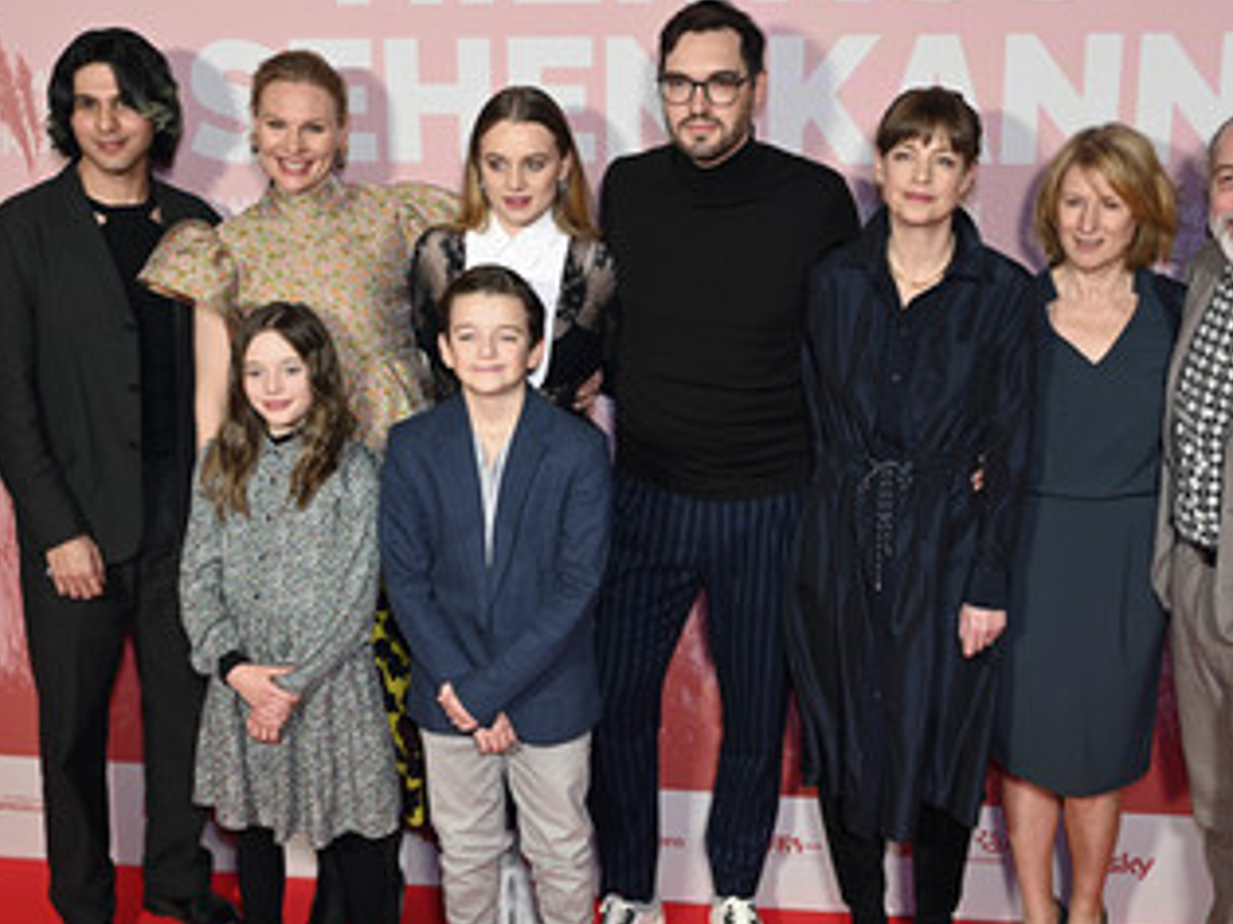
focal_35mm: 44
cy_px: 564
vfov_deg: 32.7
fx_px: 1567
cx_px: 730
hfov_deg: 42.8
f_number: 4
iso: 500
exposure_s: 1/100
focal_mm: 32
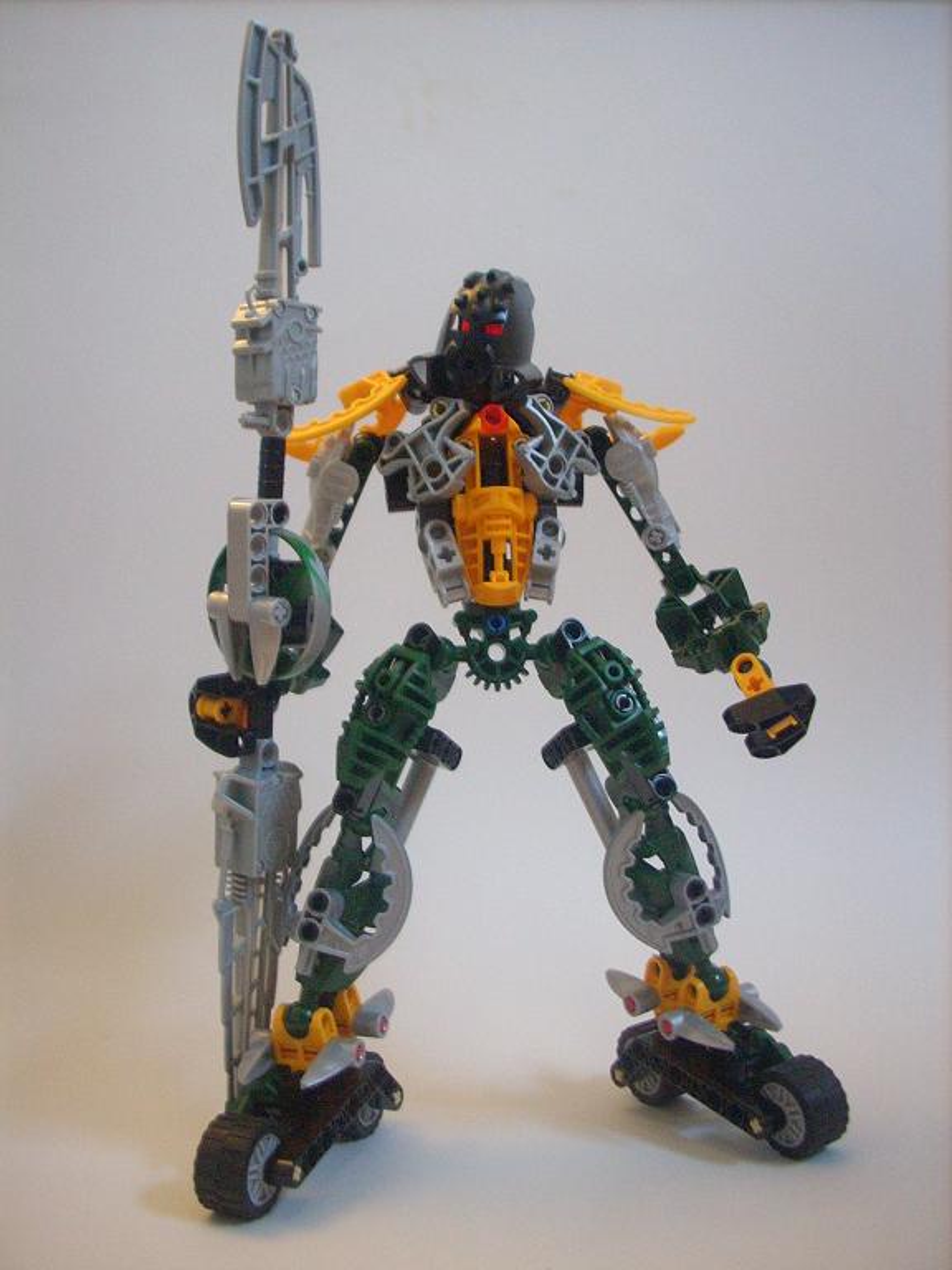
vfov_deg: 50.1
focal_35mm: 37
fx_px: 1357
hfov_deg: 38.7
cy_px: 635
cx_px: 476
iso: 308
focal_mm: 6.2
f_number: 2.8
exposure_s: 1/4
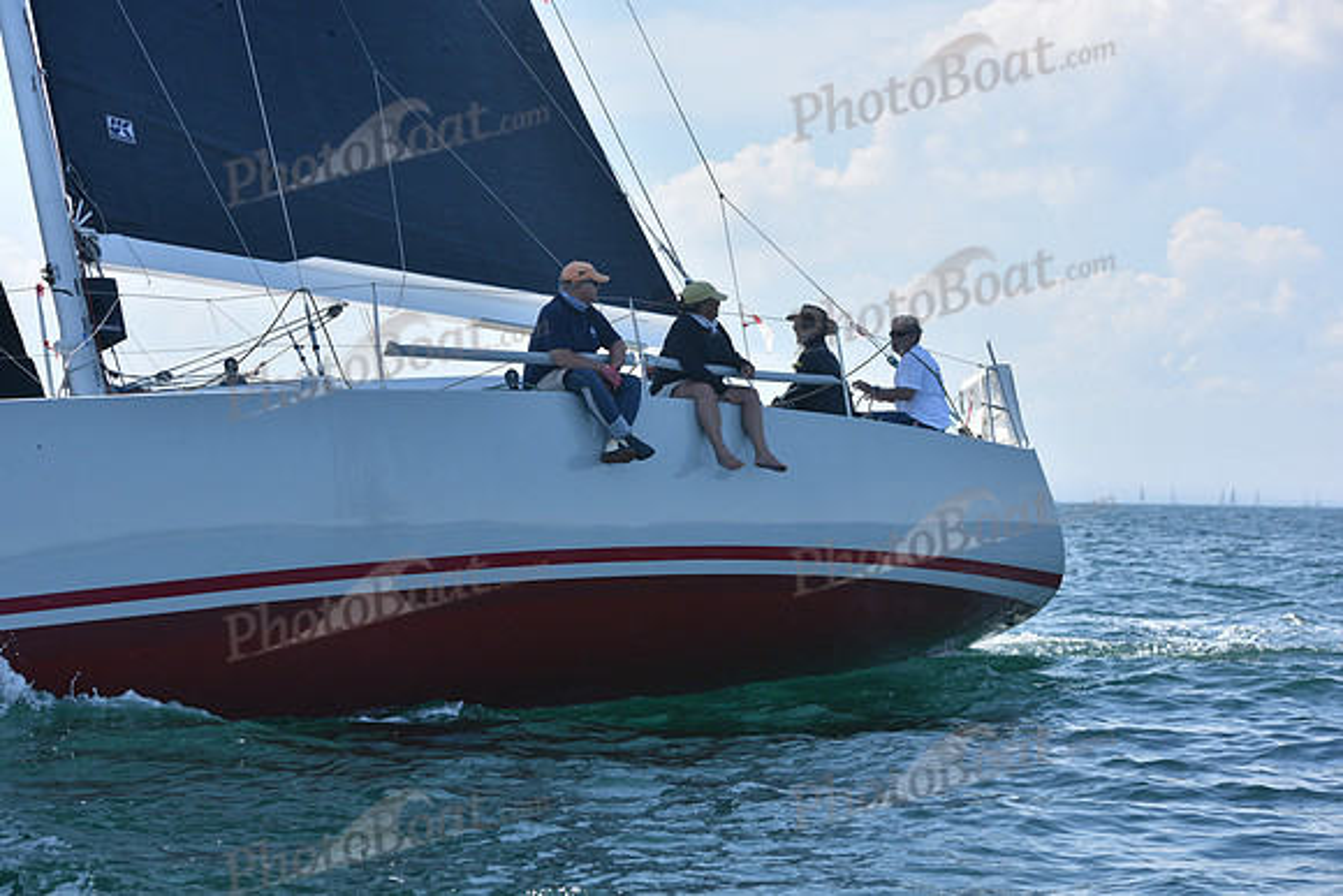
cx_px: 672
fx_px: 3433
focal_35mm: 92
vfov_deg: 14.9
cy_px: 448
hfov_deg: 22.1
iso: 320
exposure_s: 1/1600
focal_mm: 92
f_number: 5.6
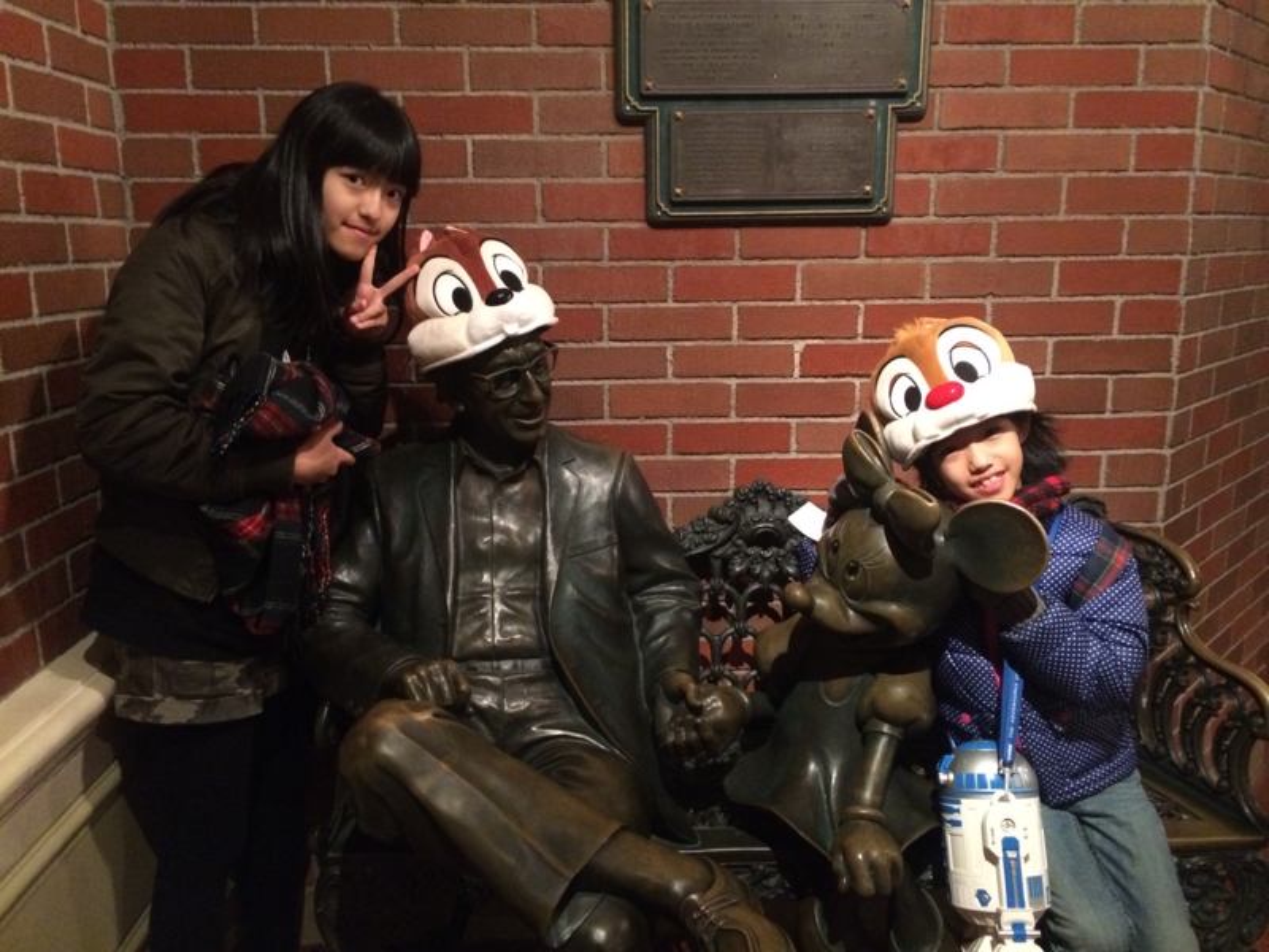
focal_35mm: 29
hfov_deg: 61.7
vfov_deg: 48.2
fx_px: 1063
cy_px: 476
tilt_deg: -12.9
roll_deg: +1.1
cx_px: 634
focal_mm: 4.15
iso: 400
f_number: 2.2
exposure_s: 1/15
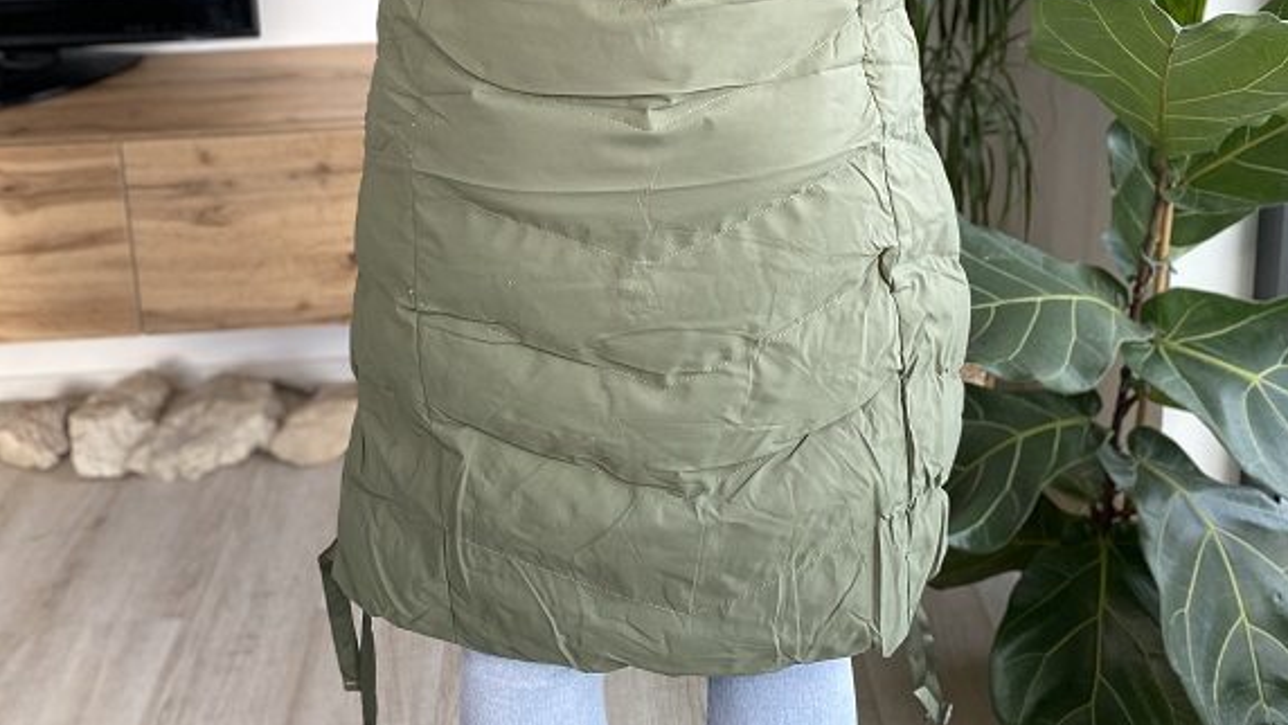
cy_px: -69
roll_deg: +1.3
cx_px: 645
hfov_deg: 52.8
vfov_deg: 28.4
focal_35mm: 38
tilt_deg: -11.8
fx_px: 1298
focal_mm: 4.25
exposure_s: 1/121
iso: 100
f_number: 1.8
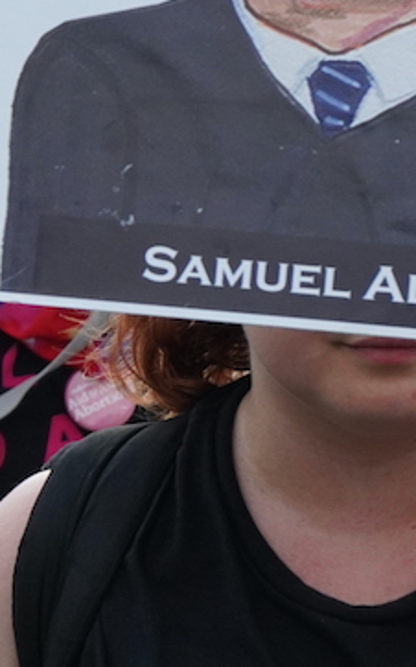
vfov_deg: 5.9
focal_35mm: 355
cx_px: -434
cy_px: 192
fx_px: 6445
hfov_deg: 3.7
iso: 1000
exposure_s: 1/500
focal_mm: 70
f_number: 6.3
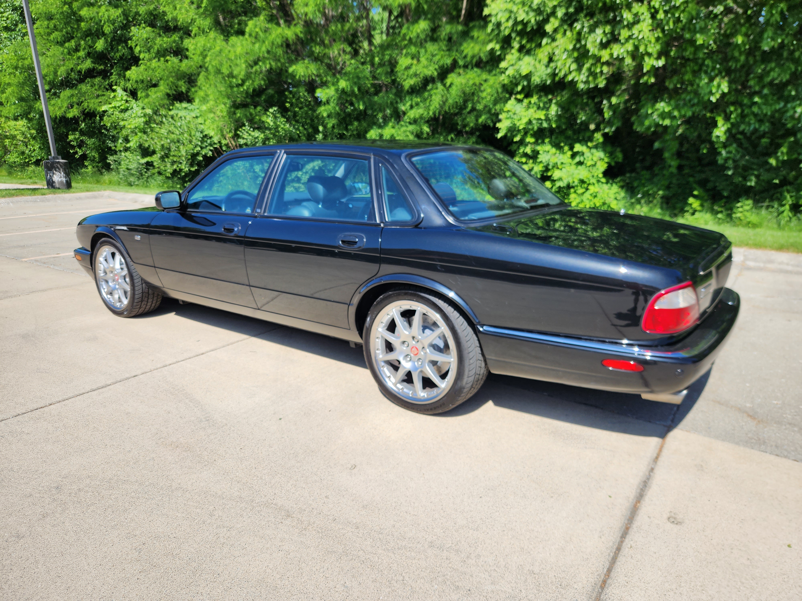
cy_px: 300
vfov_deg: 58.9
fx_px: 533
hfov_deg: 73.9
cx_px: 401
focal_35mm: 23
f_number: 1.8
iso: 20
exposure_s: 1/1480
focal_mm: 5.4
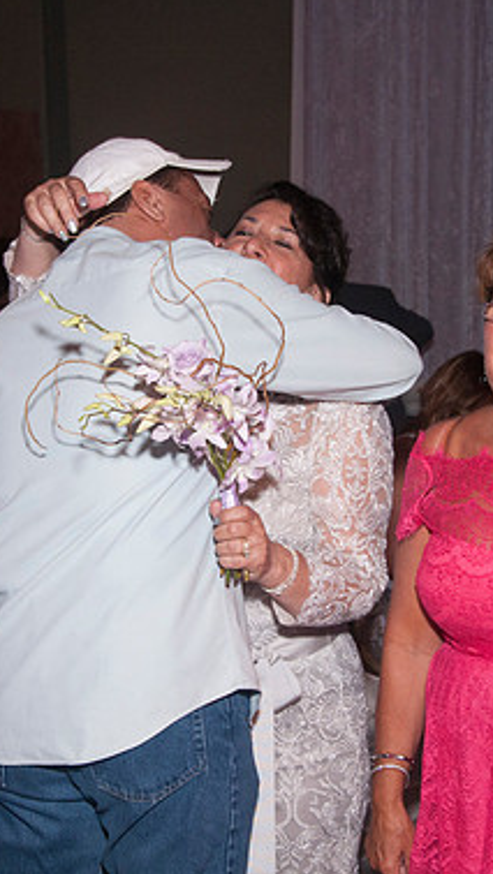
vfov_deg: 27.5
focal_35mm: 77
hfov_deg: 15.7
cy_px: 434
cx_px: 248
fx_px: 1787
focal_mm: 32
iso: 400
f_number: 5.6
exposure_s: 1/30
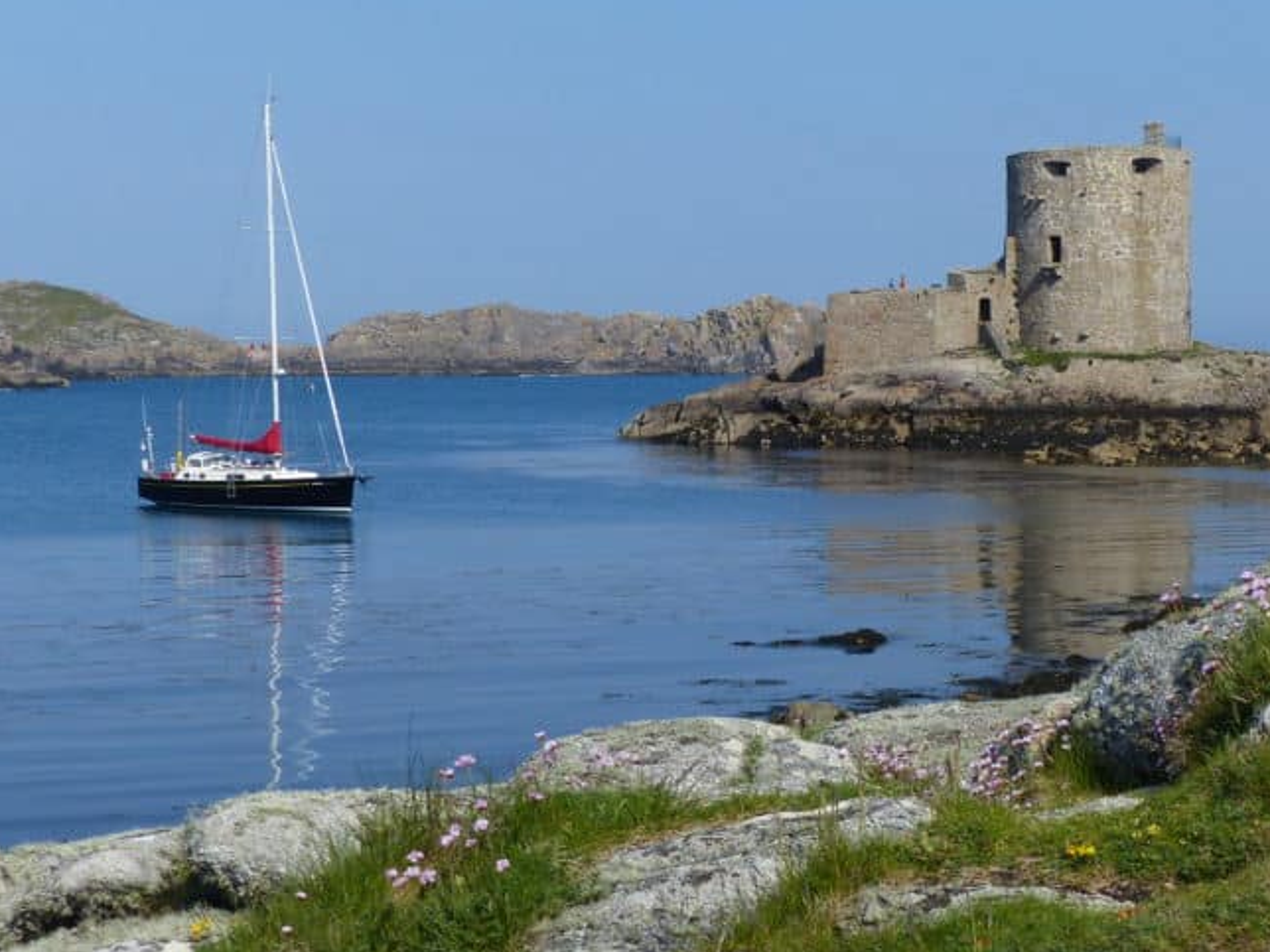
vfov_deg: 16.6
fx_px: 3265
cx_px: 771
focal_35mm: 89
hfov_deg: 22.0
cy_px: 357
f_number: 4
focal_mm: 10.1
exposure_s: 1/1600
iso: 100
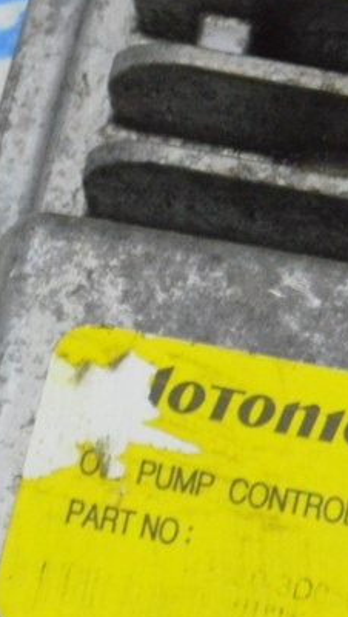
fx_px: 3609
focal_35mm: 220
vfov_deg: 9.8
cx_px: 416
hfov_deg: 5.5
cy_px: 412
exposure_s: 1/20
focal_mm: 55
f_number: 20
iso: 6400
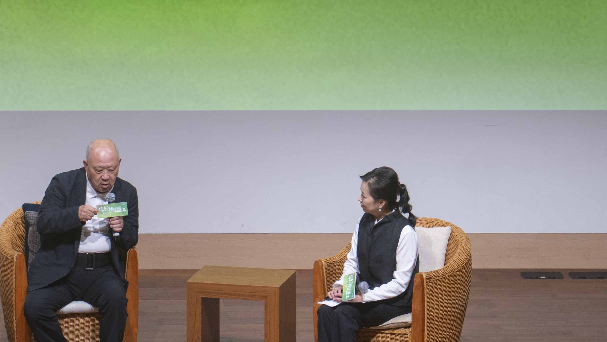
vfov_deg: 4.2
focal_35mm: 289
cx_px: 141
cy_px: -138
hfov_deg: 7.5
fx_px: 4651
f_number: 2.8
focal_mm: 98
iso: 400
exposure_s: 1/125
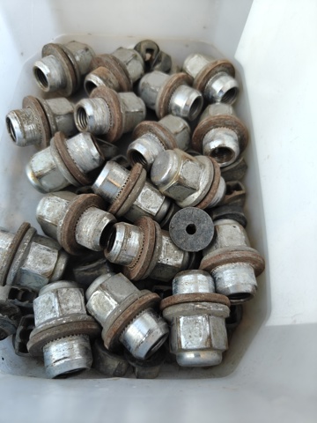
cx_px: 158
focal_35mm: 24
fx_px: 293
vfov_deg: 71.6
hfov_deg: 56.8
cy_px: 212
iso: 250
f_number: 1.8
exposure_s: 1/100
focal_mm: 5.59
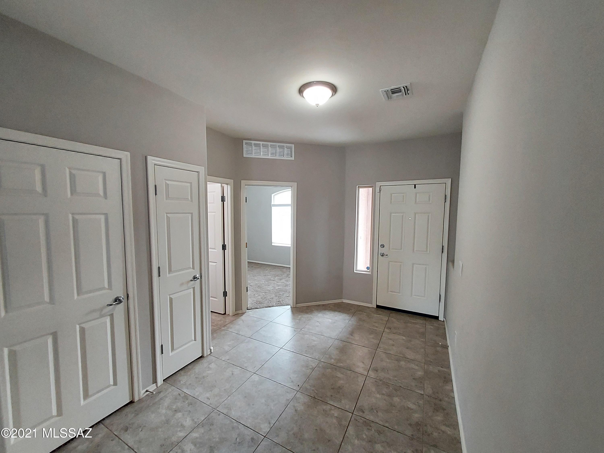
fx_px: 227
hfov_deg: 106.2
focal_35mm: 13
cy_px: 226
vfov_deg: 89.9
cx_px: 302
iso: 200
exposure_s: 1/60
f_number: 2.2
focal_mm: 1.42
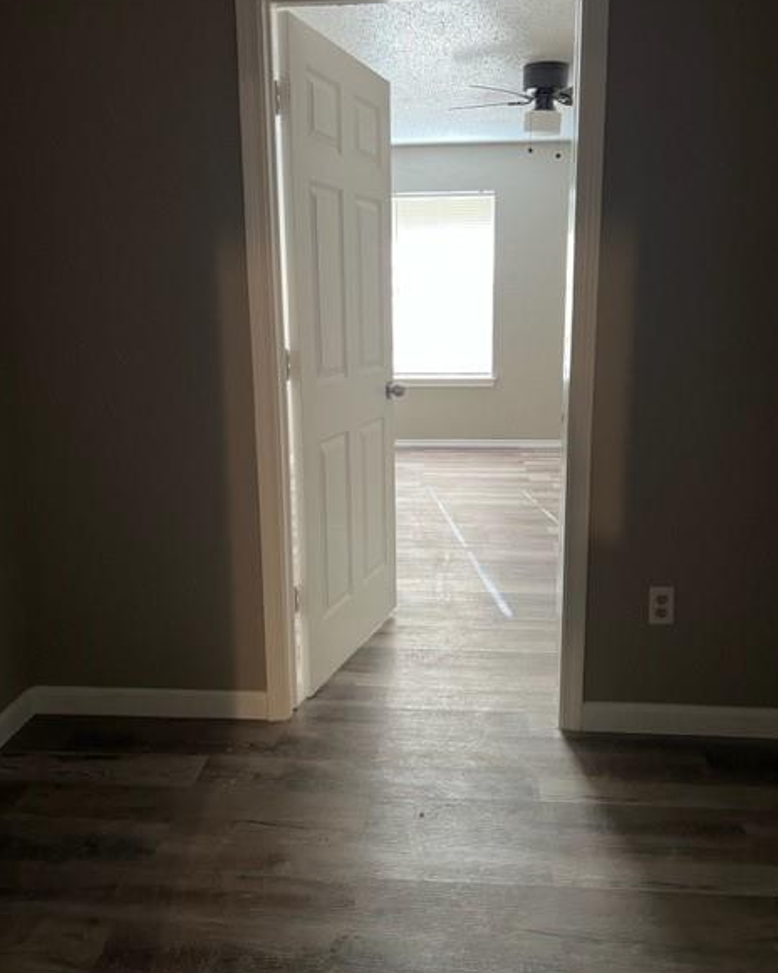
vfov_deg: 62.2
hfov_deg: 51.5
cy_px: 458
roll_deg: +0.6
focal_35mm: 28
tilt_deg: -11.1
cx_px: 397
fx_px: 806
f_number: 1.5
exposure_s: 1/60
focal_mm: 5.7
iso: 160
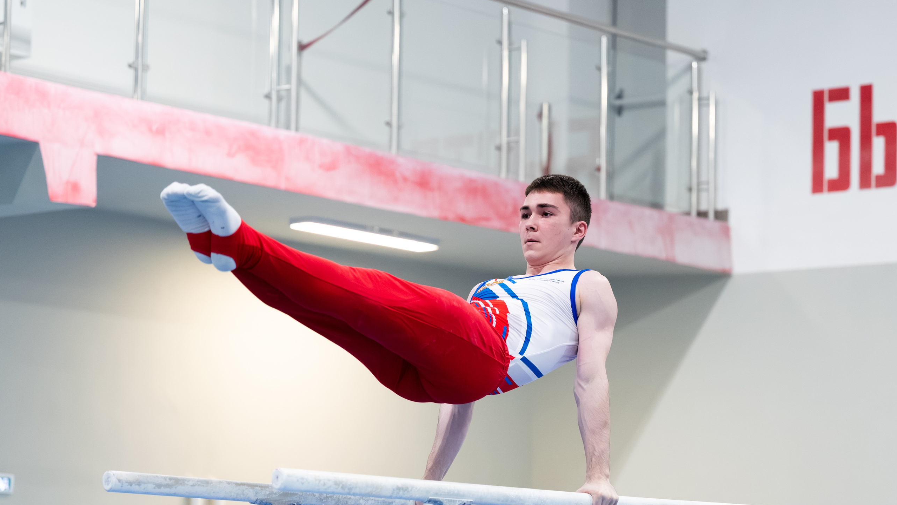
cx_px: 485
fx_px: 2735
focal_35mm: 115
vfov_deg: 10.5
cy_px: 367
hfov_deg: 18.6
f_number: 2.8
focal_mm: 77
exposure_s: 1/640
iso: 4000
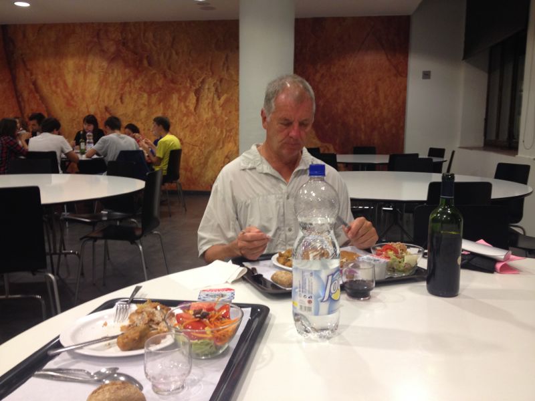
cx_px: 268
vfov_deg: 40.7
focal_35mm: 35
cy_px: 200
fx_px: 541
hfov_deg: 52.6
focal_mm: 4.28
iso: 100
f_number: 2.4
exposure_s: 1/20
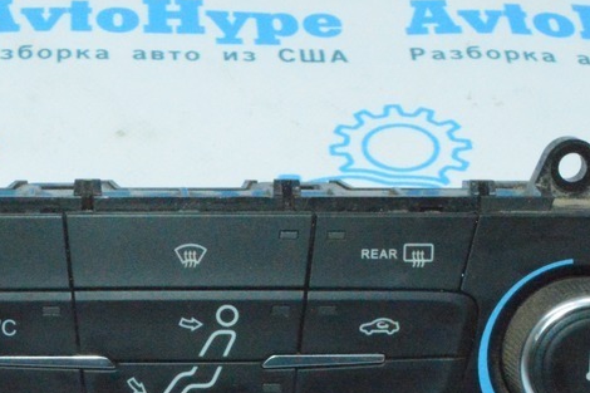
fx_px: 1818
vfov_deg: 12.3
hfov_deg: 18.3
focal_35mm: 111
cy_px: 335
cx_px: 171
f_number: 29
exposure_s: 1/80
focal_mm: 34
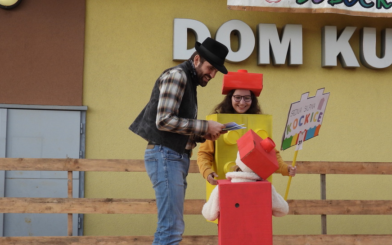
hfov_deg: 28.2
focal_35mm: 73
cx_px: 230
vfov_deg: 17.9
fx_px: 780
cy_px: 130
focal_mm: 9
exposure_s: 1/320
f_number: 3.2
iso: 100
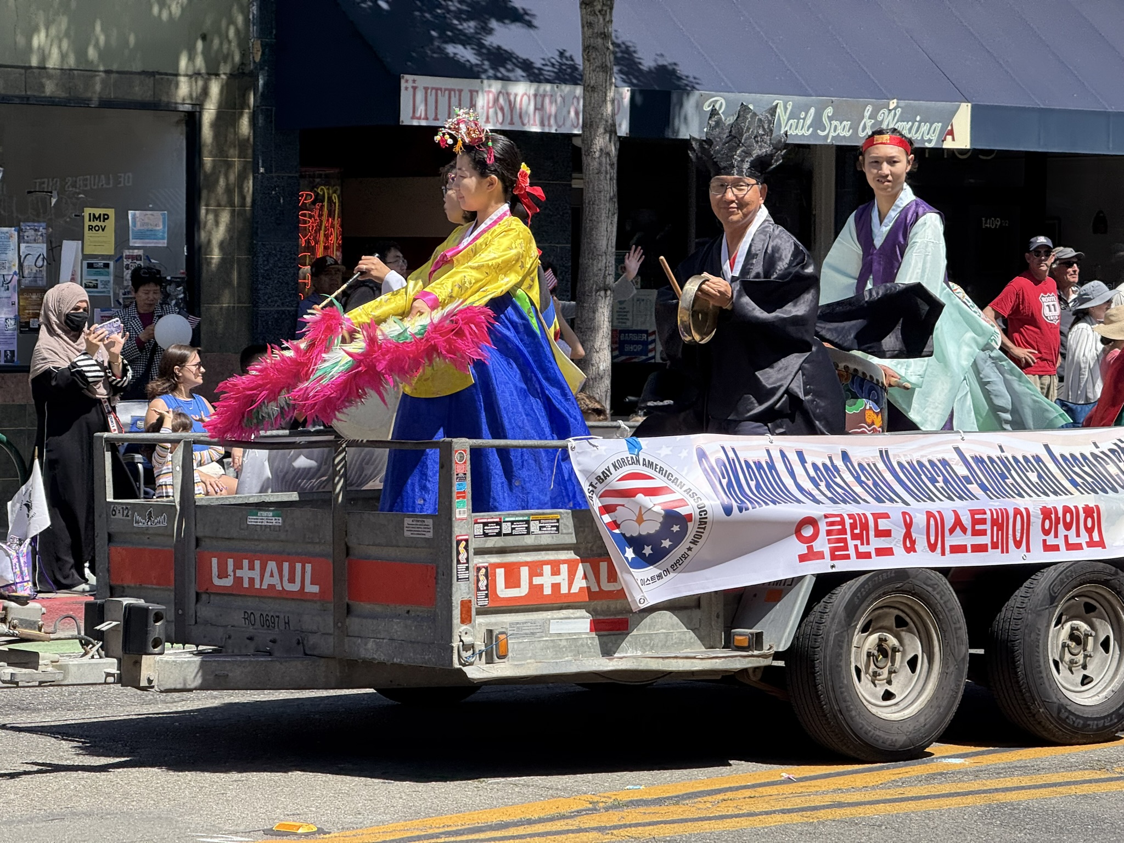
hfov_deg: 16.4
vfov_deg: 12.3
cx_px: 562
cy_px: 422
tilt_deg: -2.5
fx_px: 3896
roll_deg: -1.0
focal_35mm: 120
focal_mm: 15.66
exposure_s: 1/674
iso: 64
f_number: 2.8
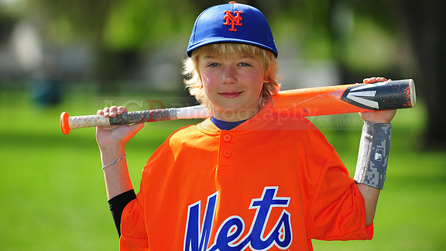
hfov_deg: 10.2
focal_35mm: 211
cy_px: 107
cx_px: 224
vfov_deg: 5.8
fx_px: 2495
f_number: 4.5
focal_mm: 200
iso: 200
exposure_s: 1/800
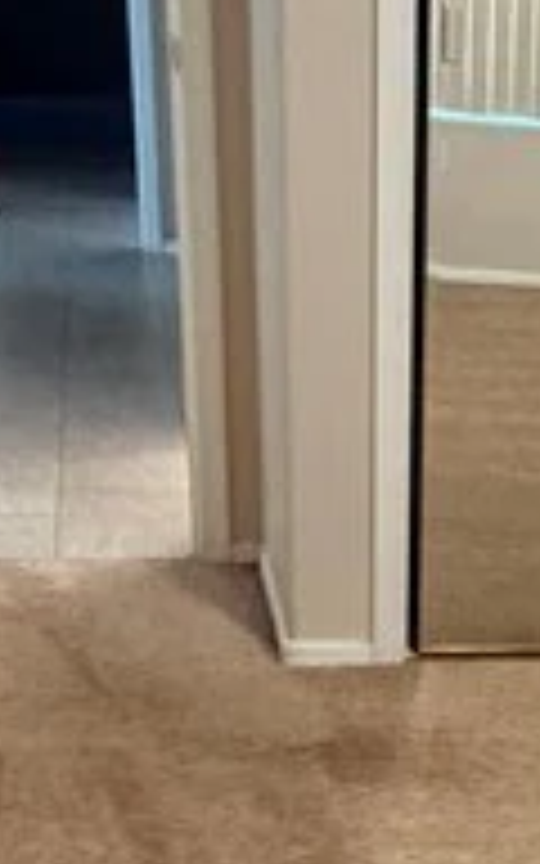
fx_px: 1860
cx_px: 666
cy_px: 1058
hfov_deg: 15.8
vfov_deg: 23.7
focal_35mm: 79
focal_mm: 2.22
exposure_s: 1/60
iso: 640
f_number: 2.2
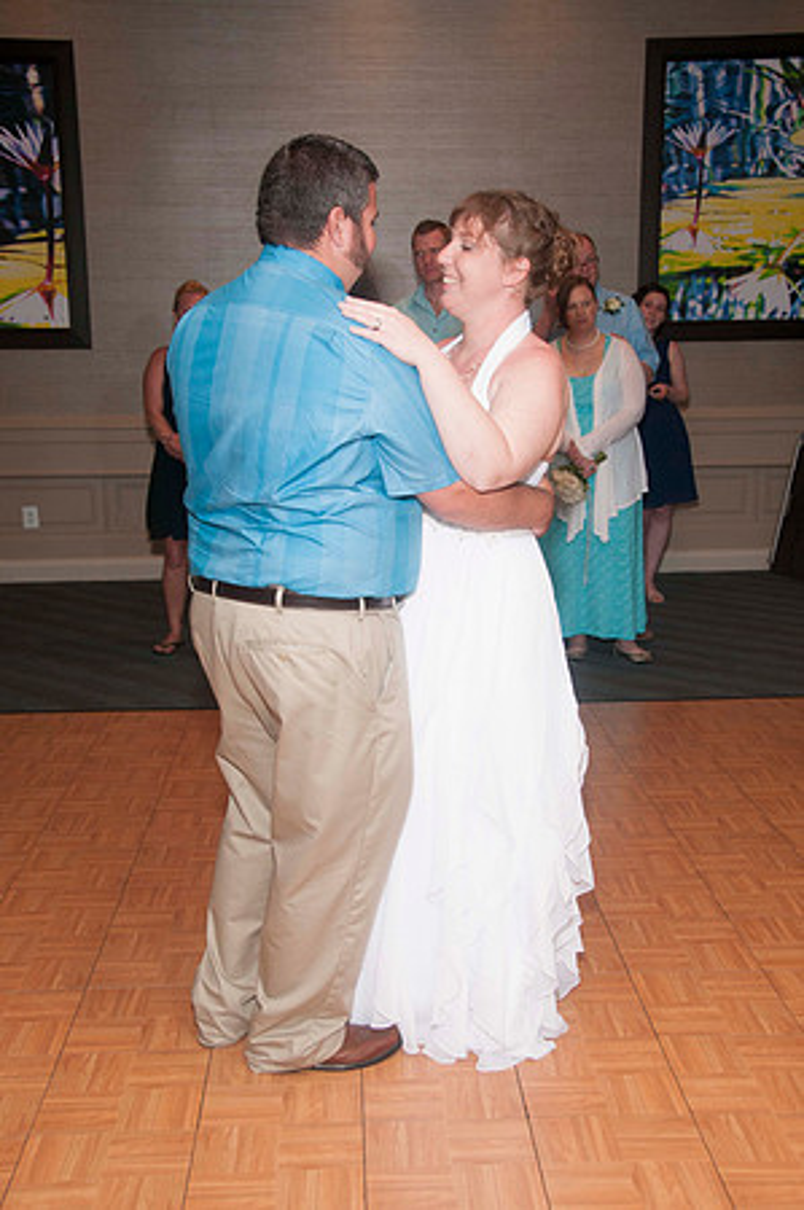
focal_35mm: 44
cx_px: 402
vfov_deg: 45.0
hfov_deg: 30.8
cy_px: 605
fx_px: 1461
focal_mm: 29
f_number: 5.6
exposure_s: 1/60
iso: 400
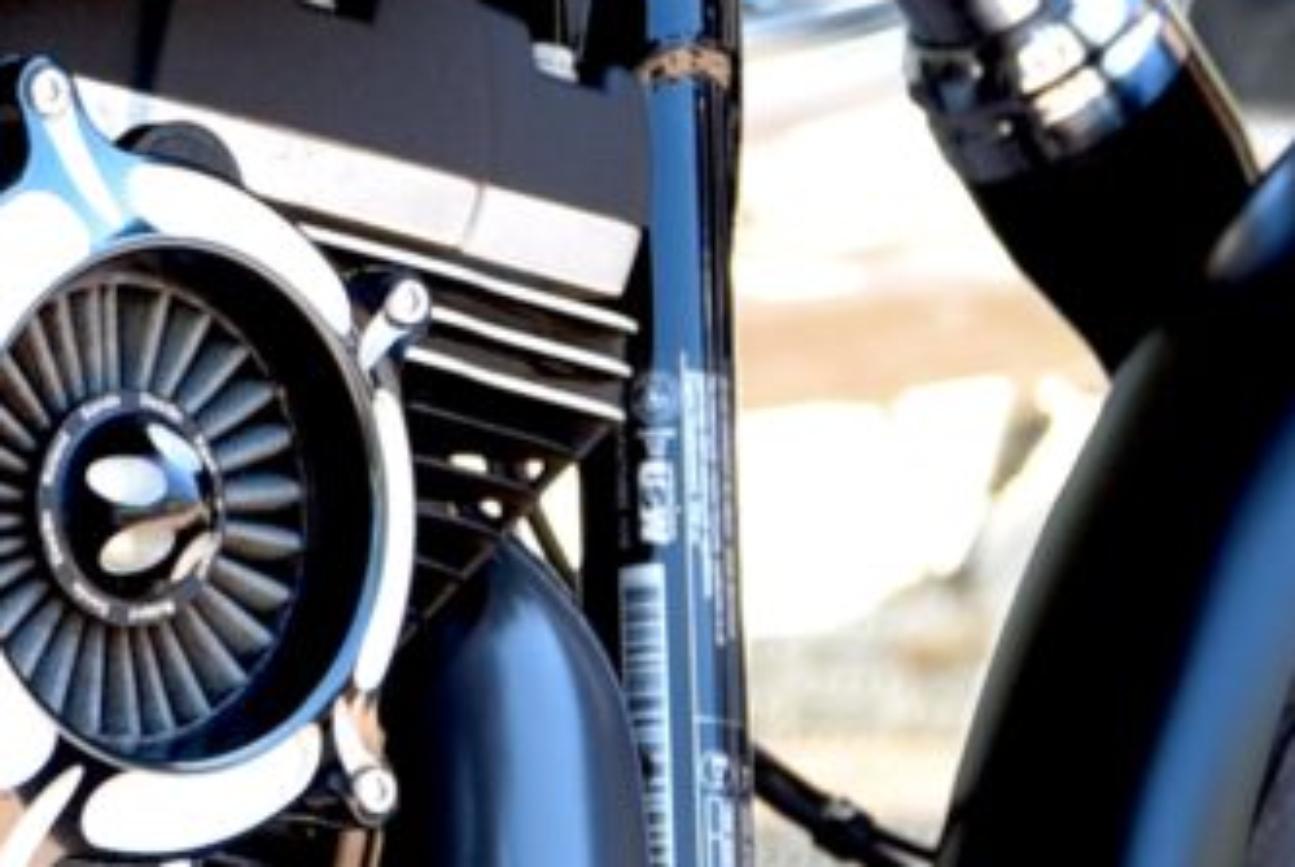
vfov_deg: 3.6
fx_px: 13831
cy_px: 776
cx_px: -1373
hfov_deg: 5.2
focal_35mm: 384
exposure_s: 1/60
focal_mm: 50
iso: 100
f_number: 2.8
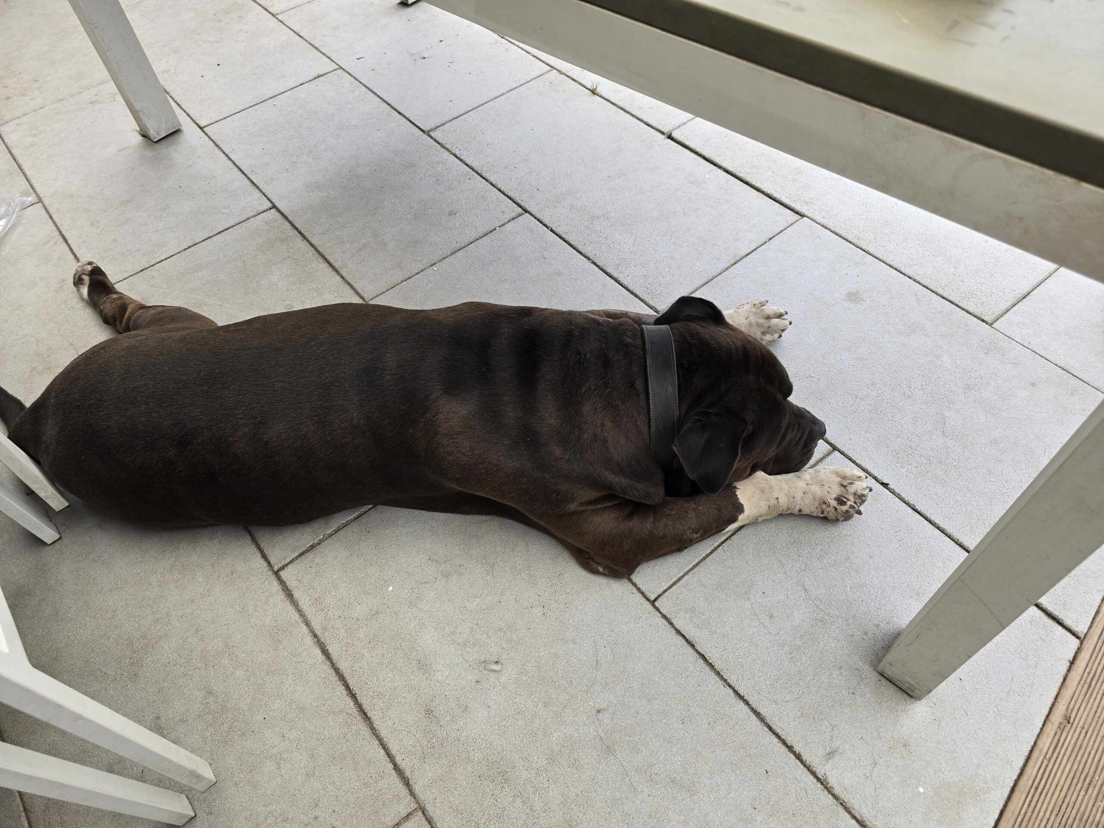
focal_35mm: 23
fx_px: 734
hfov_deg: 73.9
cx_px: 552
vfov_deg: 58.9
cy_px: 414
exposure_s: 1/180
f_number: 1.7
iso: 40
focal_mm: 6.3
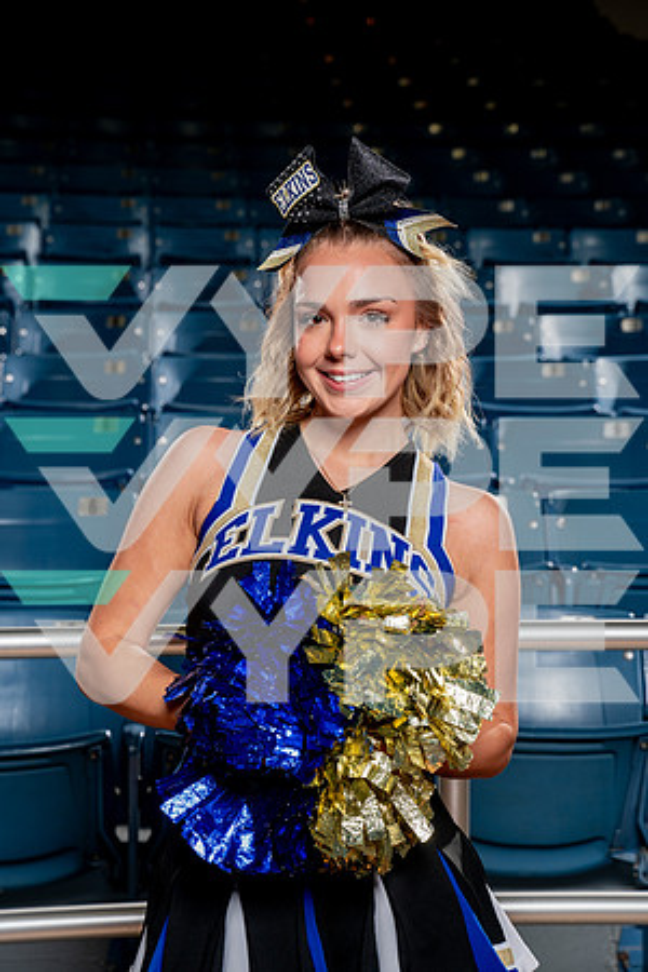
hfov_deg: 21.6
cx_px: 324
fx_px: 1701
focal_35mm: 63
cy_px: 486
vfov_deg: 31.9
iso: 200
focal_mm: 63
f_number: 5.6
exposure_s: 1/250
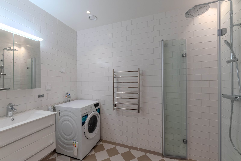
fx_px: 94
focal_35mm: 14
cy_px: 80
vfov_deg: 81.2
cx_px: 120
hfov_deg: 104.2
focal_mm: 14
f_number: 11
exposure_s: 1/125
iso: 800
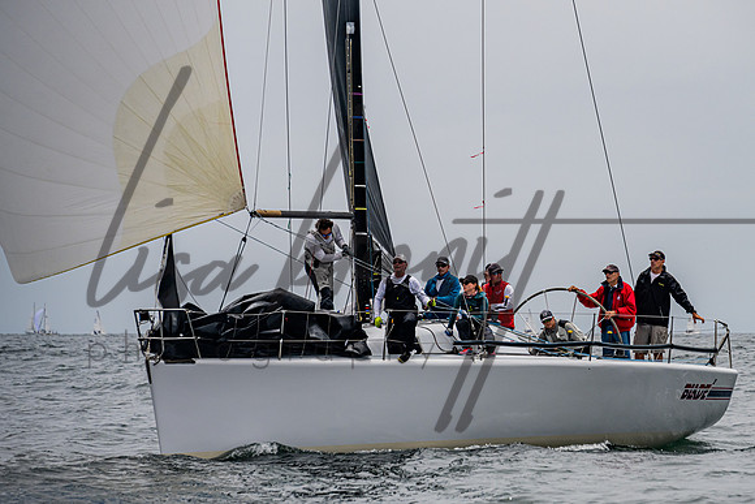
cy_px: 238
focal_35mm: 265
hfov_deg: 7.8
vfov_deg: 5.2
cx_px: 490
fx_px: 5564
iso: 250
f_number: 6.3
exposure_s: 1/1600
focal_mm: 200
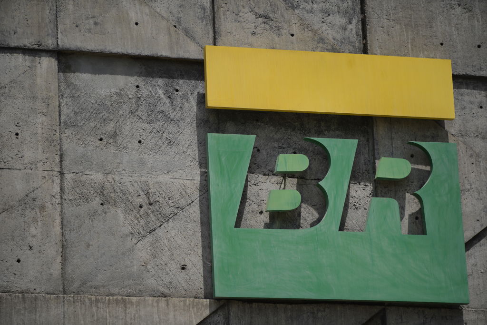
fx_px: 2273
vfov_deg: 8.2
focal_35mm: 168
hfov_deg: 12.2
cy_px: 162
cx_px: 244
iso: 50
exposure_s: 1/1000
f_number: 2.8
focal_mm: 168
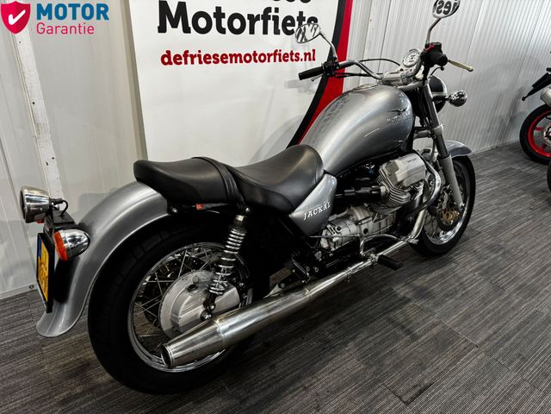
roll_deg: -3.2
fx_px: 382
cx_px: 276
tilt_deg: -26.7
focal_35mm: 24
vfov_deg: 56.8
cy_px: 207
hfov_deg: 71.6
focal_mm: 6.76
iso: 250
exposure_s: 1/50
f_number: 1.78
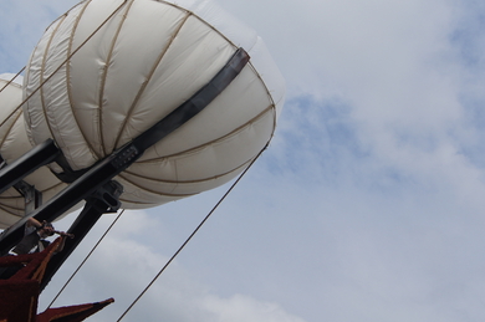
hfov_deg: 33.2
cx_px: 162
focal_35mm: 60
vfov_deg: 22.5
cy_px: 131
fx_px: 807
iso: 200
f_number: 5.6
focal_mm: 26
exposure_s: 1/2000
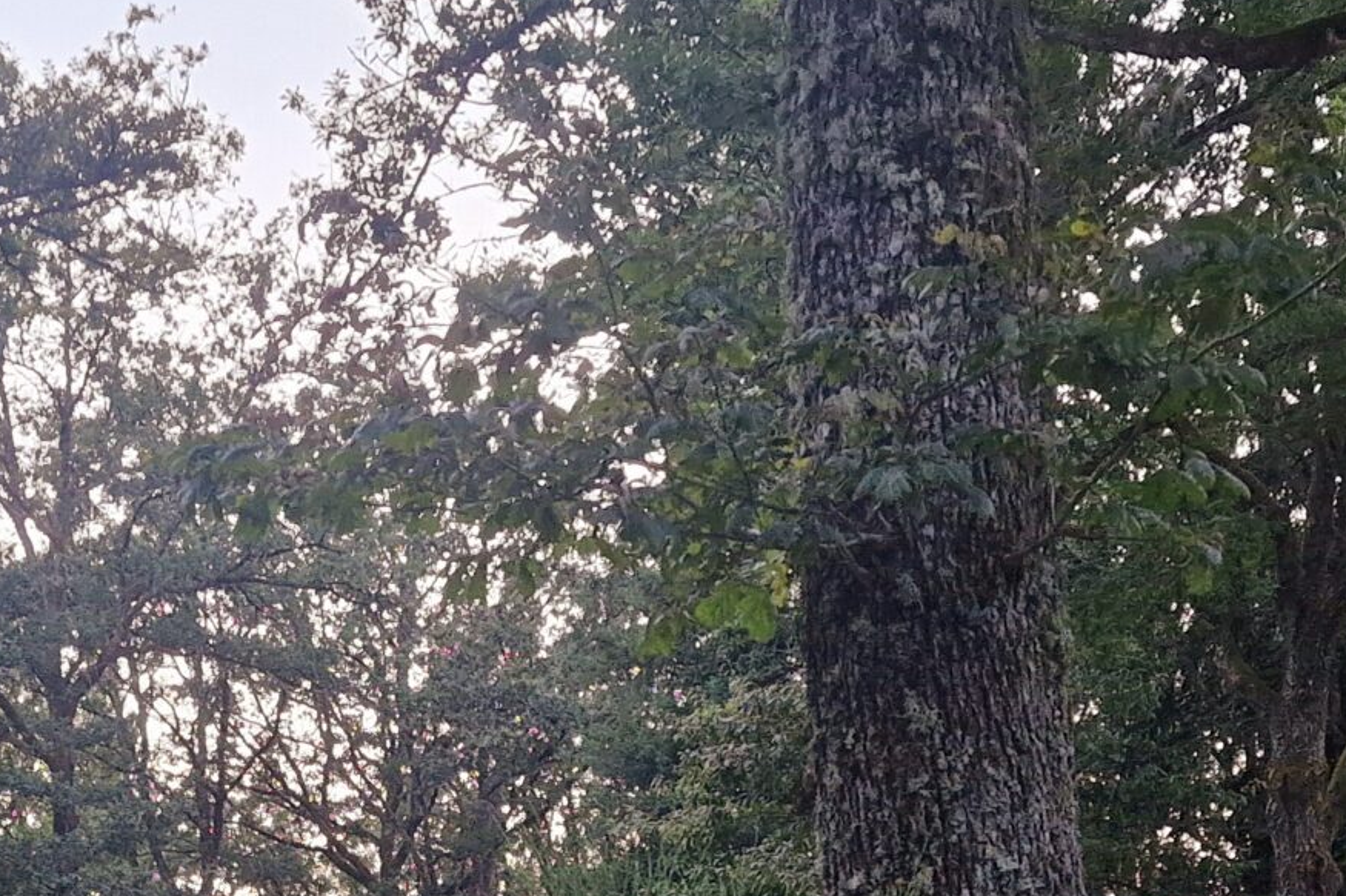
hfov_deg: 28.5
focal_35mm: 70
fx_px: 2617
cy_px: 1282
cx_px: 380
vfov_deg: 17.7
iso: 800
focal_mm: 6.4
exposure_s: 1/100
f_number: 1.8
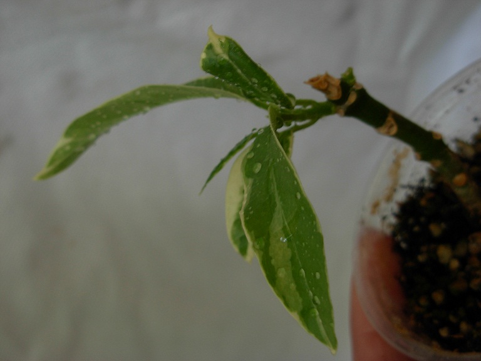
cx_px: 240
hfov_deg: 42.1
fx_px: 625
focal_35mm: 45
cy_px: 180
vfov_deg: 32.2
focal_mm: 7.5
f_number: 3.1
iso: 79
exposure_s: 1/19
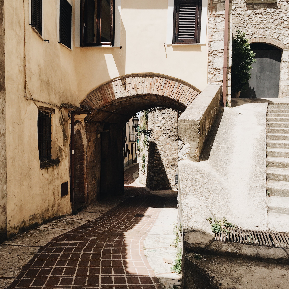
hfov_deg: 47.2
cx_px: 131
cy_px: 147
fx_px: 331
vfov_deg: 47.2
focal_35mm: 35
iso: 32
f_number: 2.2
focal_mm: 4.15
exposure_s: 1/2083
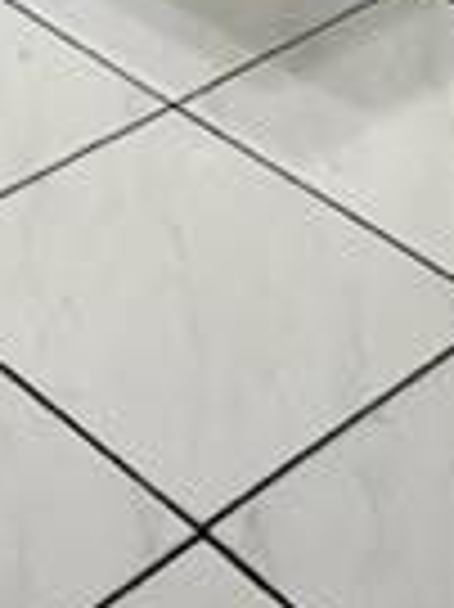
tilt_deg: -10.5
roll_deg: -0.5
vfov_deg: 12.9
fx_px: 2154
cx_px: -126
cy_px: -784
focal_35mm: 123
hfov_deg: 11.7
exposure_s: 1/60
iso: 250
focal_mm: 5.7
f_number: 1.5
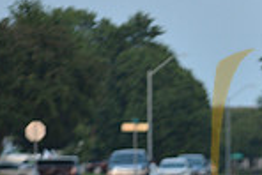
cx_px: 361
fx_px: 3854
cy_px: 205
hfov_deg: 3.9
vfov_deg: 2.6
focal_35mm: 529
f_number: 2.8
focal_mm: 135
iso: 1000
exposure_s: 1/1600
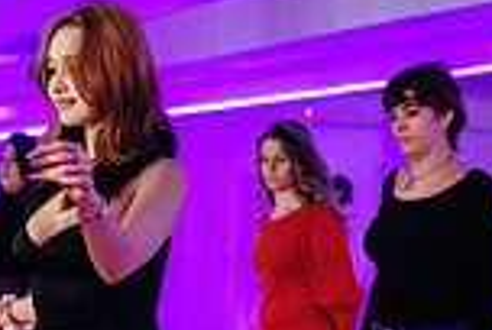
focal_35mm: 117
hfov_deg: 17.1
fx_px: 1602
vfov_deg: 11.5
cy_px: 417
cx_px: 2
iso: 2000
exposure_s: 1/200
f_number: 2
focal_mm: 28
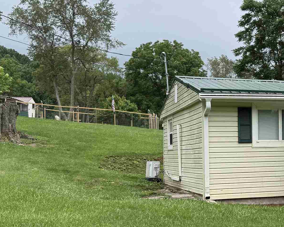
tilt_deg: +3.1
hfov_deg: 29.1
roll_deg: +1.0
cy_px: 132
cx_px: 293
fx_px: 504
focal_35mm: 60
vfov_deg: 25.4
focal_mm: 6.76
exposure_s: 1/2232
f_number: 1.78
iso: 80
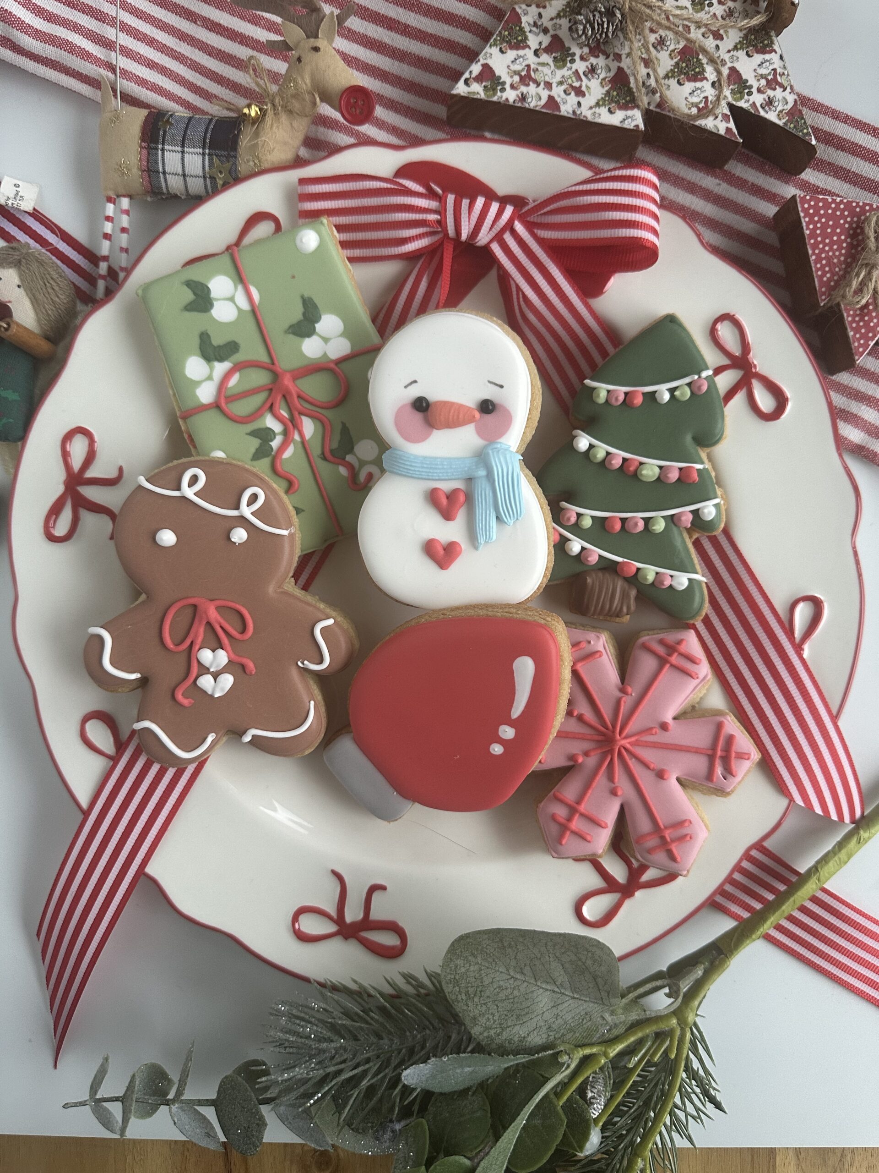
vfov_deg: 71.6
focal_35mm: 24
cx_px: 440
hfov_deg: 56.8
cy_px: 586
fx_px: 813
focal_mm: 6.86
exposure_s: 1/112
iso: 250
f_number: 1.78
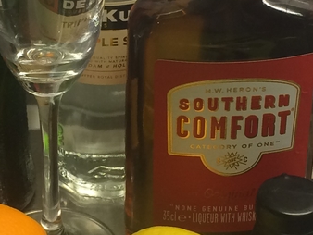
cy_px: 68
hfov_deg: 16.3
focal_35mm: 120
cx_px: 66
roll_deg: +2.5
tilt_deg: -34.5
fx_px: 1086
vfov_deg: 12.3
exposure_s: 1/33
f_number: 2.2
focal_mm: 4.15
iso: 40
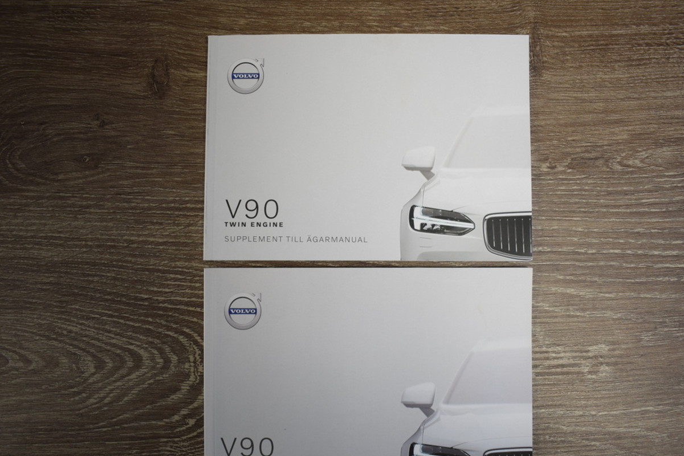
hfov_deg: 54.4
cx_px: 362
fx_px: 665
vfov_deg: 37.8
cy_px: 264
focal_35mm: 35
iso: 450
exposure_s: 1/60
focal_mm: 20
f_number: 4
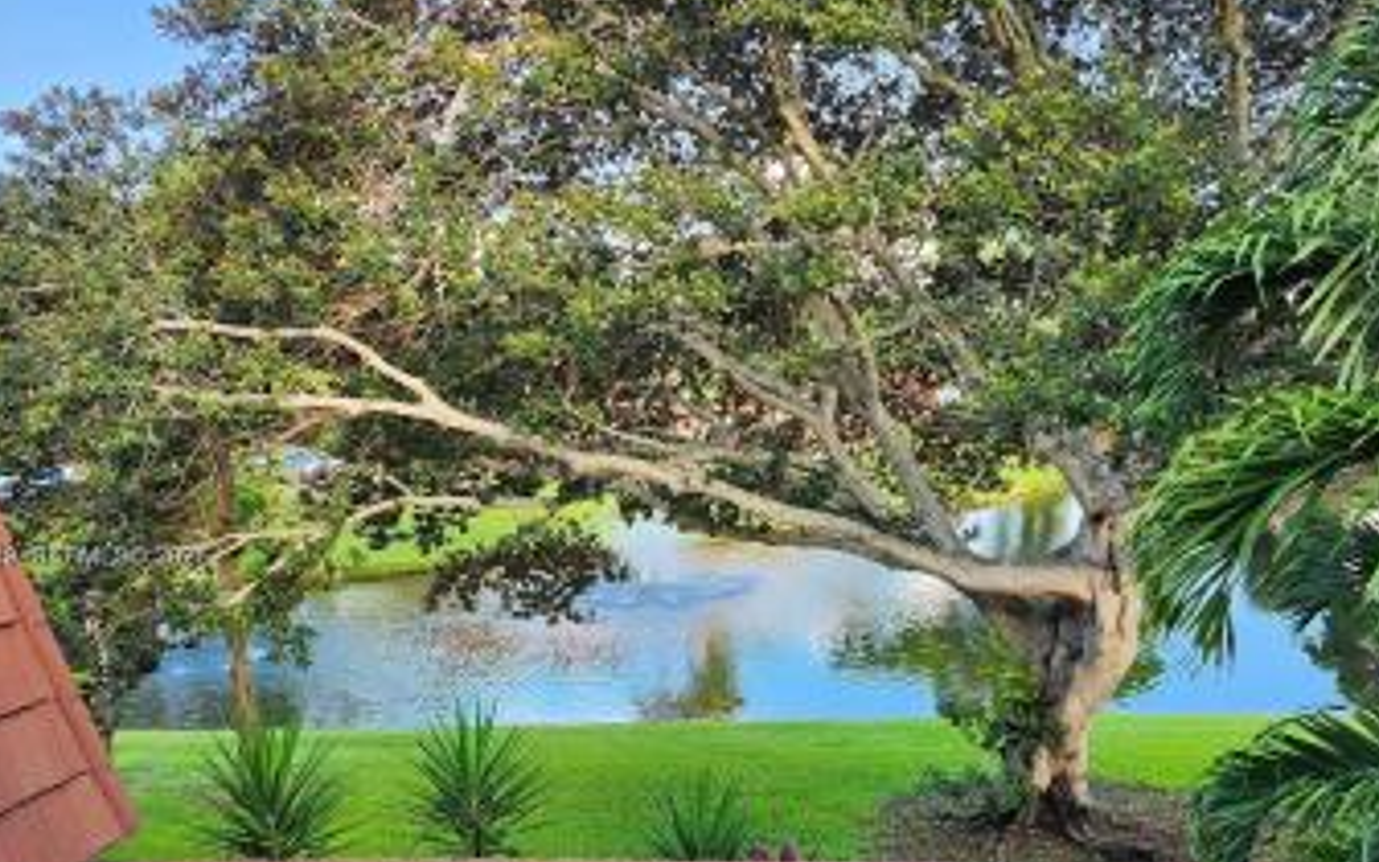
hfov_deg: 64.6
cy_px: 558
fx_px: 1090
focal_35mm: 29
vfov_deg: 42.7
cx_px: 710
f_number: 1.8
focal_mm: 5.54
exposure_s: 1/180
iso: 40
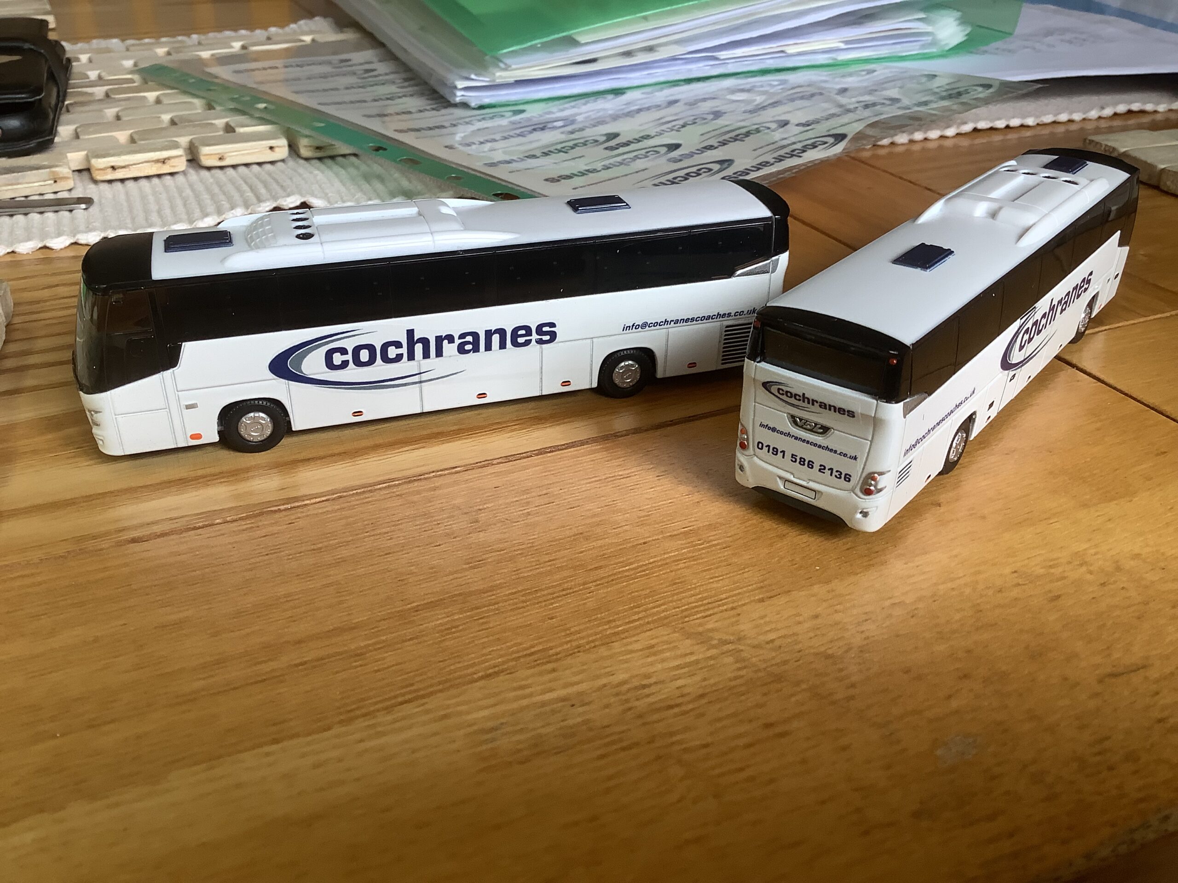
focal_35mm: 31
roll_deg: -0.3
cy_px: 442
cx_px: 589
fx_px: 1055
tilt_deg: -29.6
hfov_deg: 58.4
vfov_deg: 45.4
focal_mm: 3.3
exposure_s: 1/60
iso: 64
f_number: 2.4
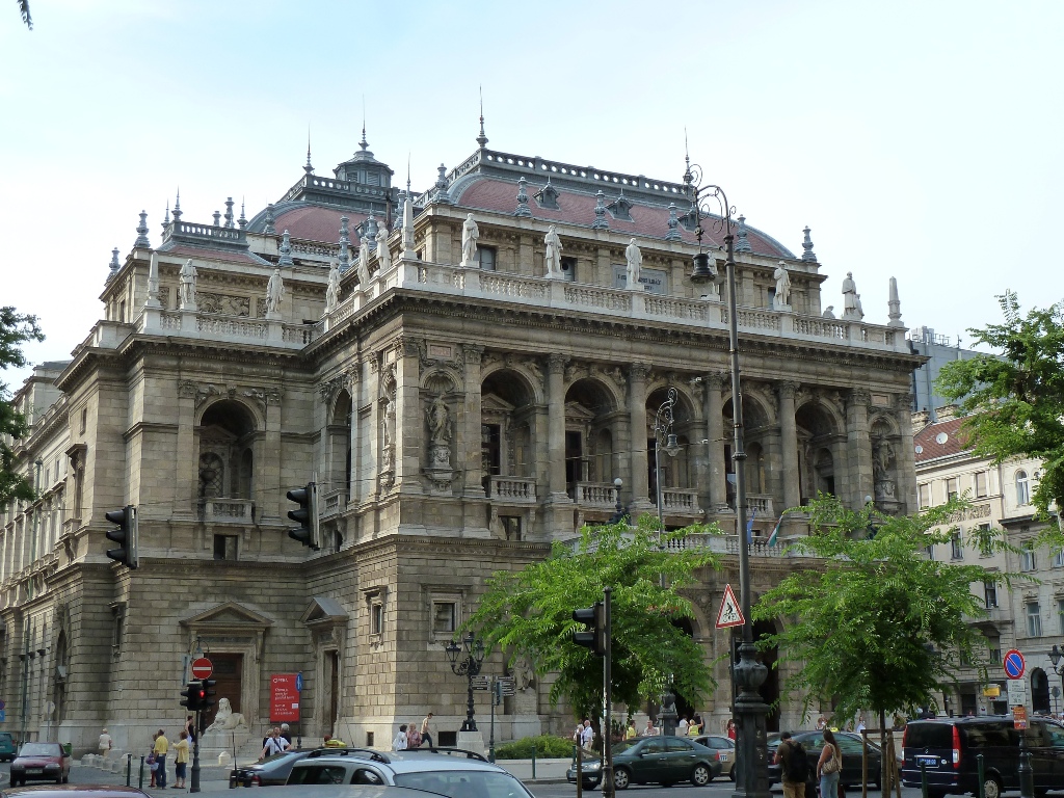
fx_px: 1475
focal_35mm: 48
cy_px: 399
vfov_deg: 30.3
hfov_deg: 39.7
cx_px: 532
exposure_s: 1/320
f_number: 4
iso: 125
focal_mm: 7.9
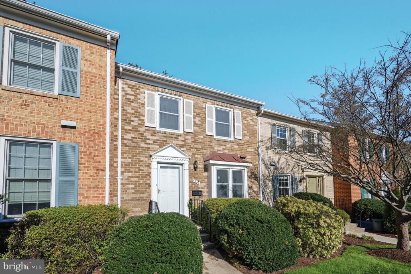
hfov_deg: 100.4
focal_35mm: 15
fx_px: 171
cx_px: 206
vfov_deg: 77.3
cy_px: 137
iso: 200
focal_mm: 15
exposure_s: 1/800
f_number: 9
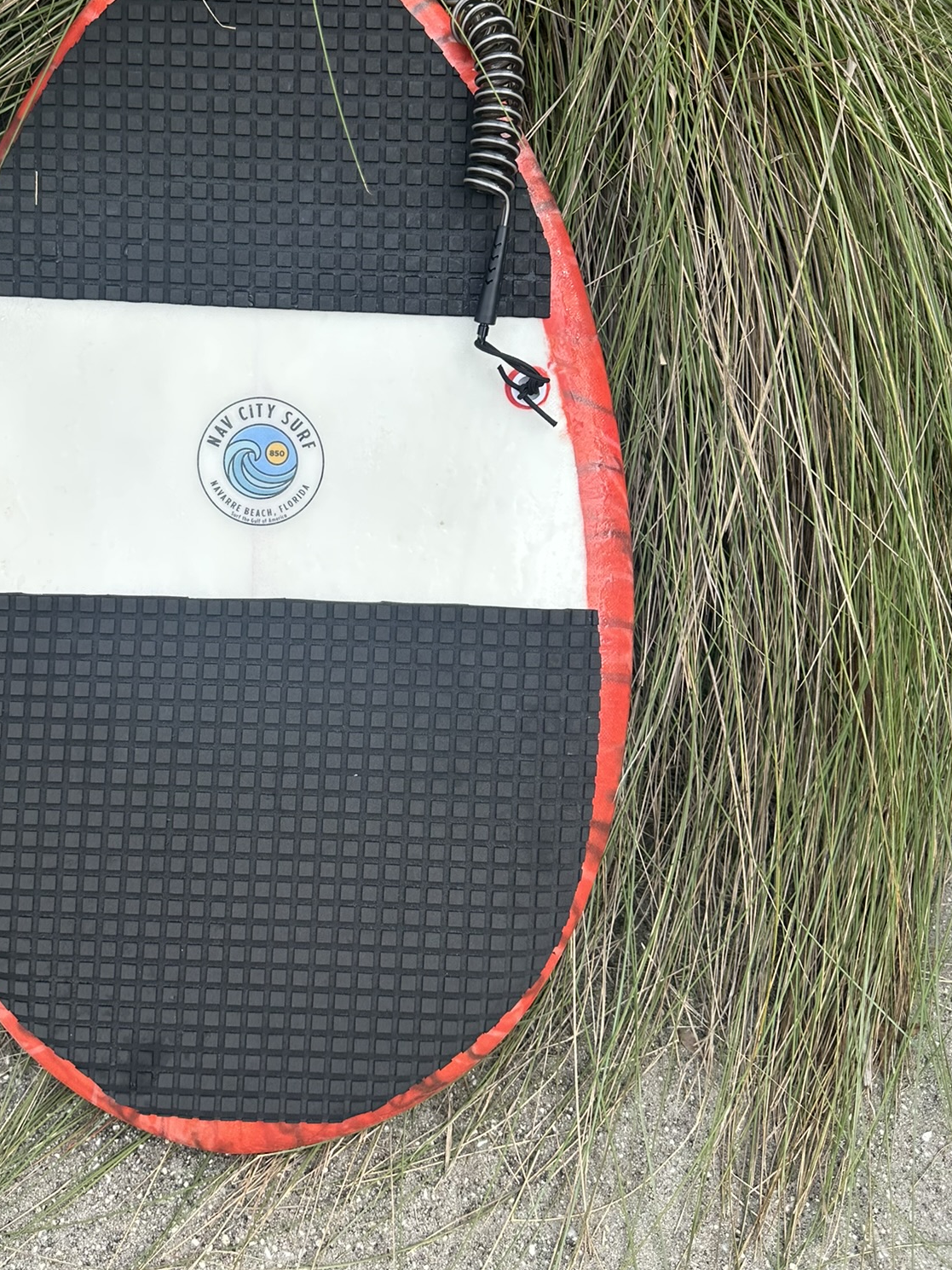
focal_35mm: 33
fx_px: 1210
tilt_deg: -42.6
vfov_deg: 54.8
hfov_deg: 42.5
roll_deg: -3.5
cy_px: 490
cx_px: 333
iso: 80
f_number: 1.78
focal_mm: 6.86
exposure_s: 1/1751
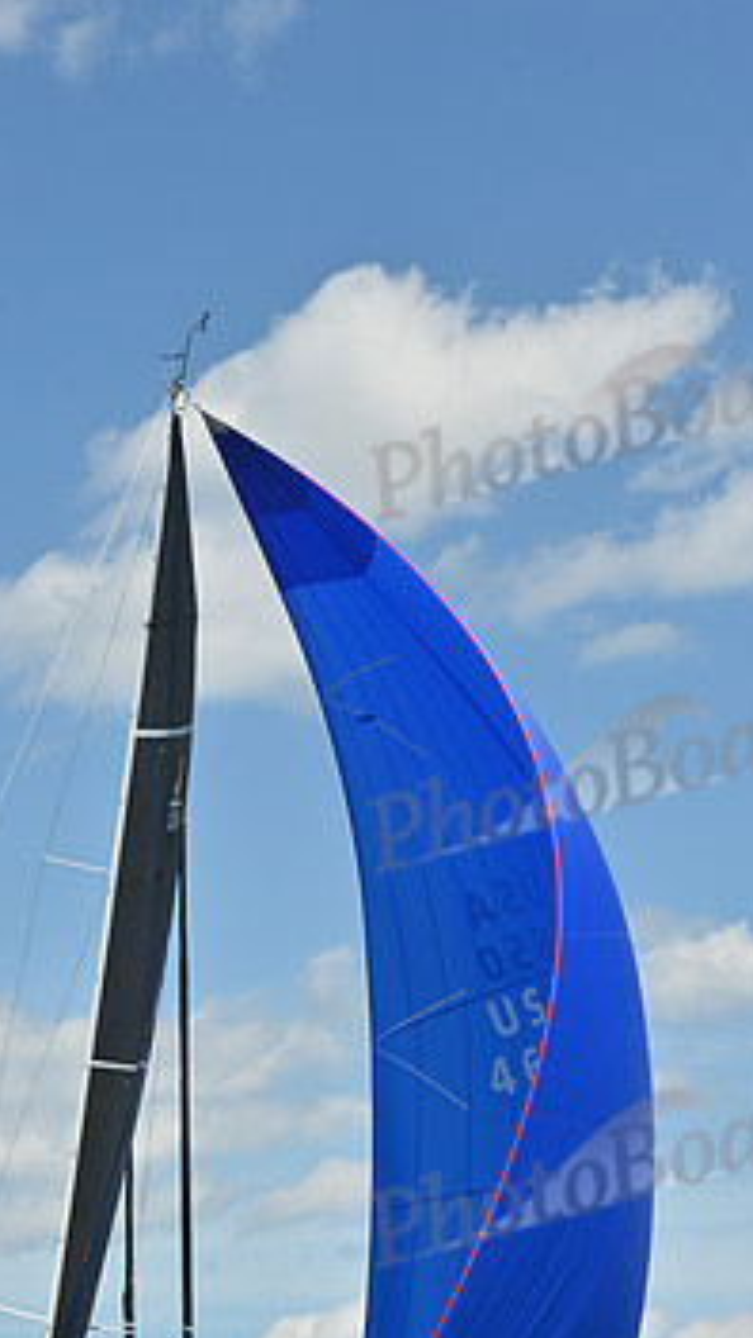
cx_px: 173
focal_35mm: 121
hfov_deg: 10.0
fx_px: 4295
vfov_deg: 17.6
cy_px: 1026
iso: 250
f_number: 8
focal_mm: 70
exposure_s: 1/1000
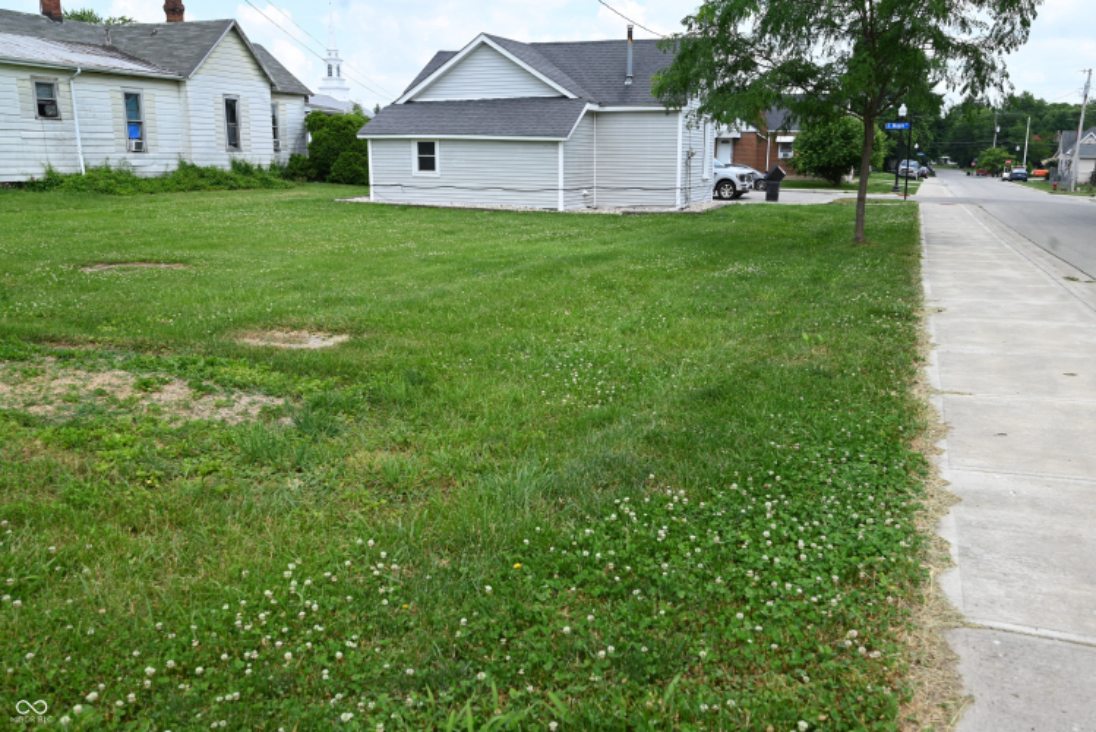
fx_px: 914
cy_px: 366
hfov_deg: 61.9
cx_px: 548
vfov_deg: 43.6
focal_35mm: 30
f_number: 7.1
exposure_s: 1/200
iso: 100
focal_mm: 30
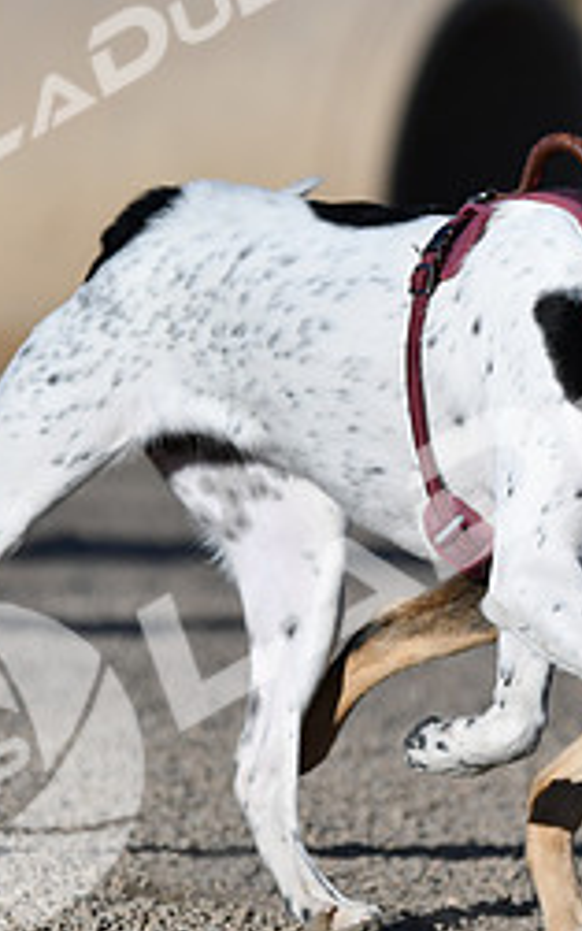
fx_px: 12103
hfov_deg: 2.8
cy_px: 388
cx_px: 634
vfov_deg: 4.4
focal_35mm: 477
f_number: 2.8
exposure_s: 1/4000
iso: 100
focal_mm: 135
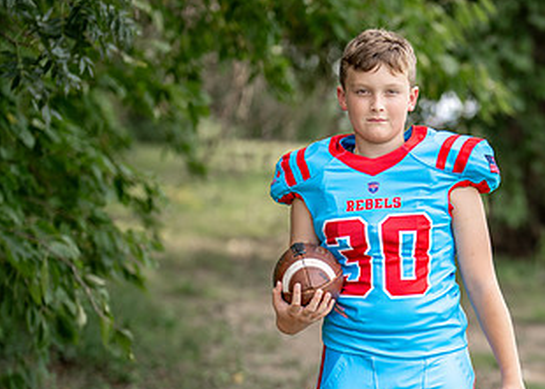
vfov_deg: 12.0
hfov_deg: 16.7
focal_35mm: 119
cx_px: 431
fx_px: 1841
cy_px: 311
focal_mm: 50
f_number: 1.2
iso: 100
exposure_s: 1/2000
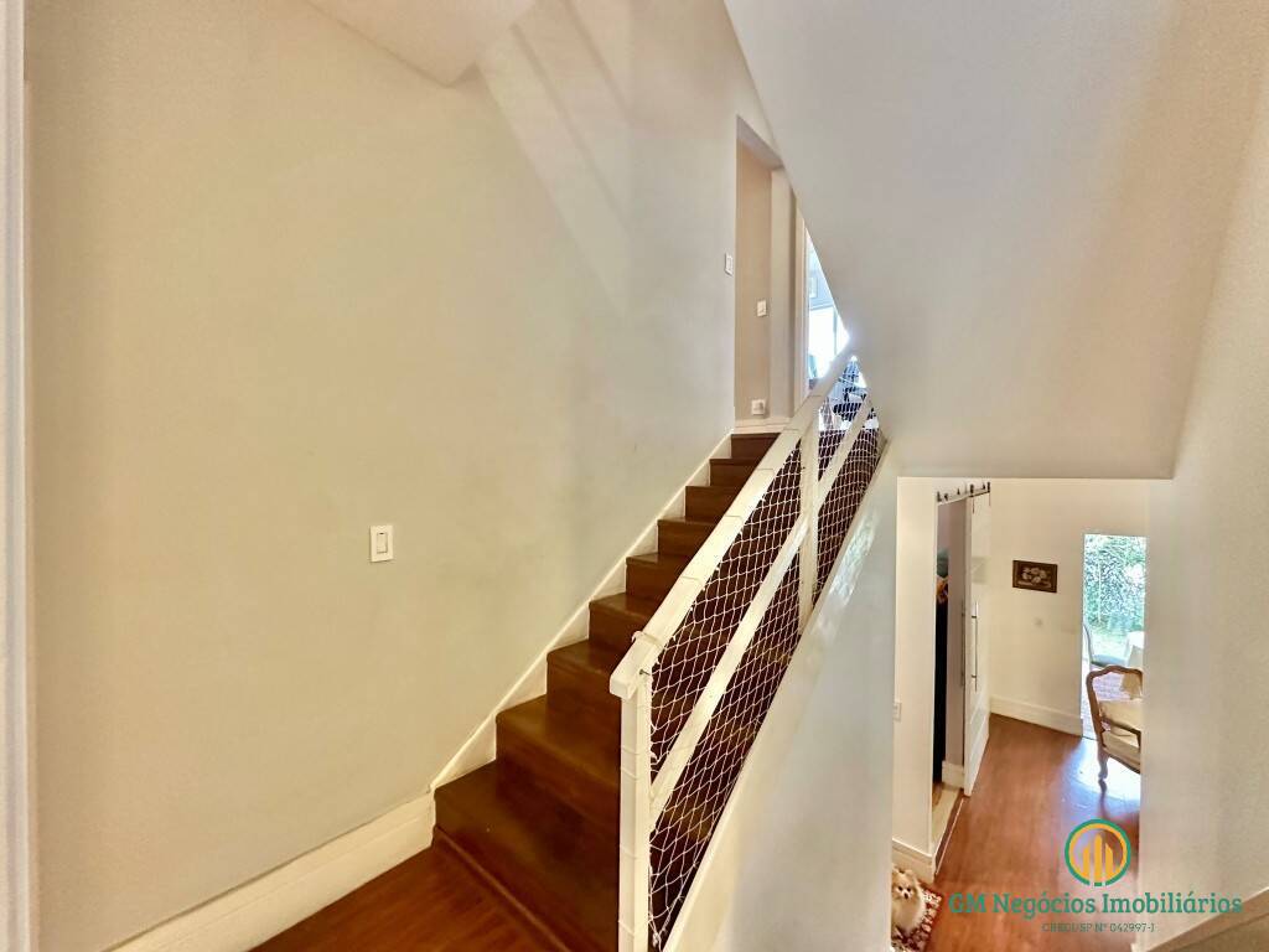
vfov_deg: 85.7
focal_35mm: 14
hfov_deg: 102.1
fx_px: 513
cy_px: 476
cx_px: 634
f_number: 2.2
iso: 640
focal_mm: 2.22
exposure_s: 1/60
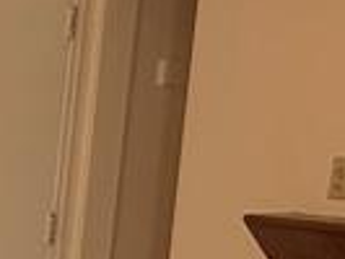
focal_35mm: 108
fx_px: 1077
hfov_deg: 13.4
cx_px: -482
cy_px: 363
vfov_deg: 13.1
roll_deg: -0.3
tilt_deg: -11.5
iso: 64
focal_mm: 2.22
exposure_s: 1/120
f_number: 2.2
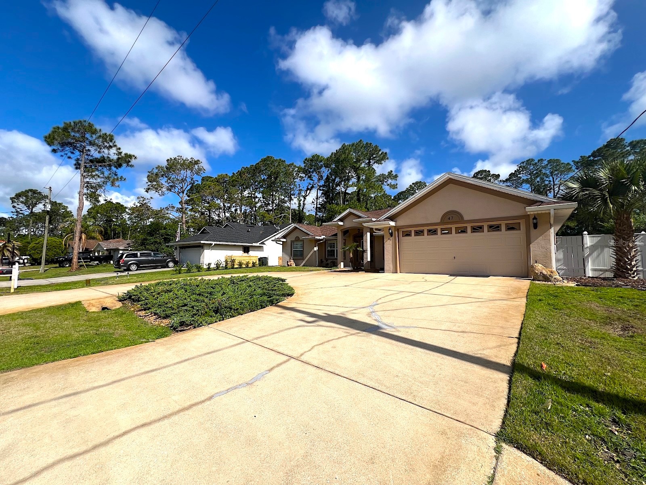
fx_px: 243
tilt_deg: +3.7
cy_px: 242
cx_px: 323
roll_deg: +1.1
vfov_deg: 89.9
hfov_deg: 106.2
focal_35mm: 13
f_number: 1.8
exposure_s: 1/2179
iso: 32
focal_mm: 1.57
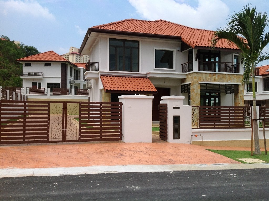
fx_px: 272
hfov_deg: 52.7
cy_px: 100
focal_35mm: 35
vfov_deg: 40.6
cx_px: 134
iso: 80
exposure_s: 1/2016
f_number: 2.4
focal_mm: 4.28
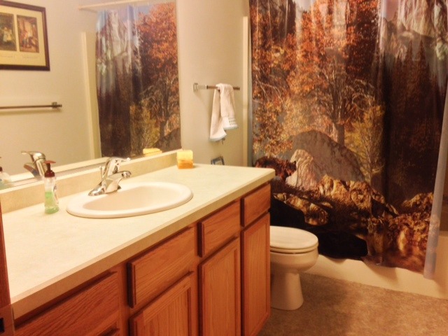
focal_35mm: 33
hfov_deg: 55.4
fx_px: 427
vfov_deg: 42.9
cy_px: 168
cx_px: 224
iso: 80
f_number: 2.4
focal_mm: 4.12
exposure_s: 1/20
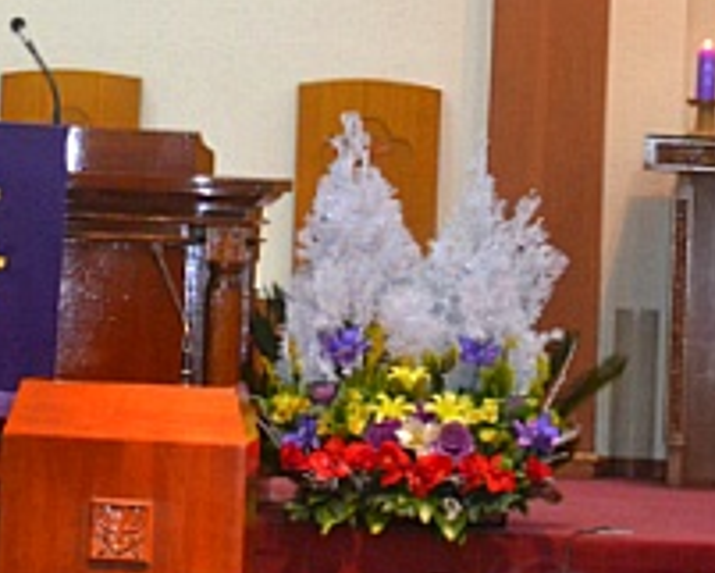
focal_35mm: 223
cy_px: -61
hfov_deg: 8.6
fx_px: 4729
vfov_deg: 6.9
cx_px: 18
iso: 2500
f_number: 5.6
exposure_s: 1/60
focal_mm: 55
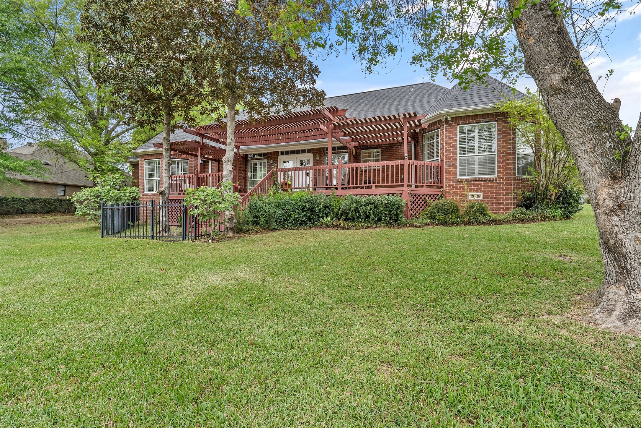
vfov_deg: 67.4
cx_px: 320
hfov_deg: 90.0
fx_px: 320
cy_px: 214
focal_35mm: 18
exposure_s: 1/400
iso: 800
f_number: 8
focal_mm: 18
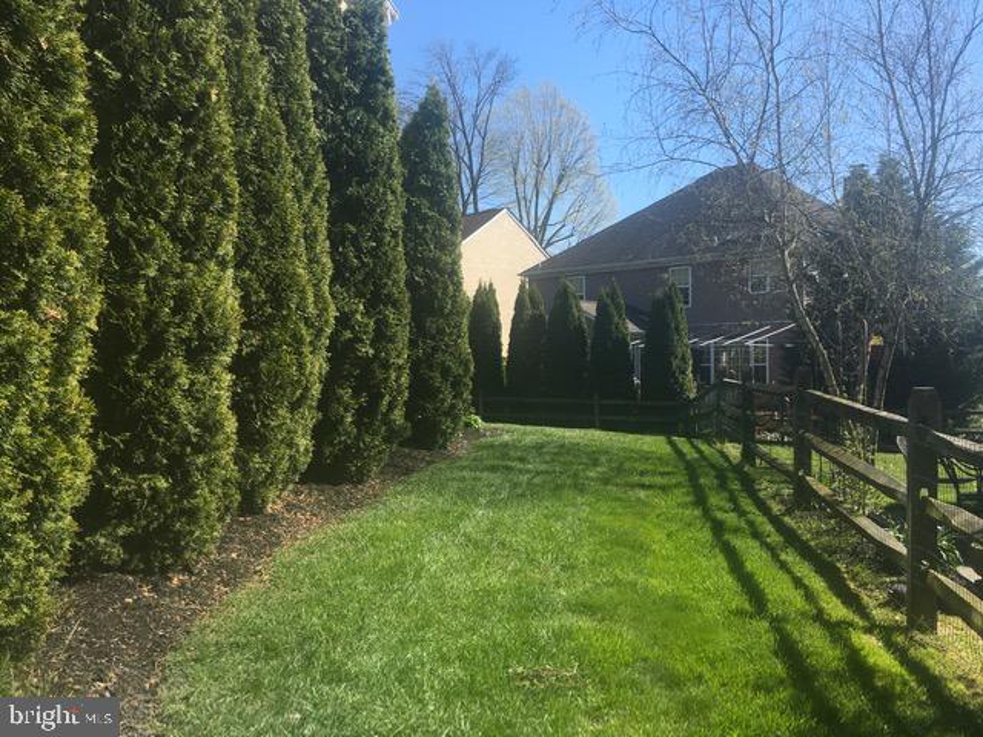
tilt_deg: -2.2
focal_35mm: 29
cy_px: 368
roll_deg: +0.6
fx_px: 824
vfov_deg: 48.2
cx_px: 492
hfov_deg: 61.7
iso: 25
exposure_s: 1/905
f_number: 2.2
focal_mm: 4.15
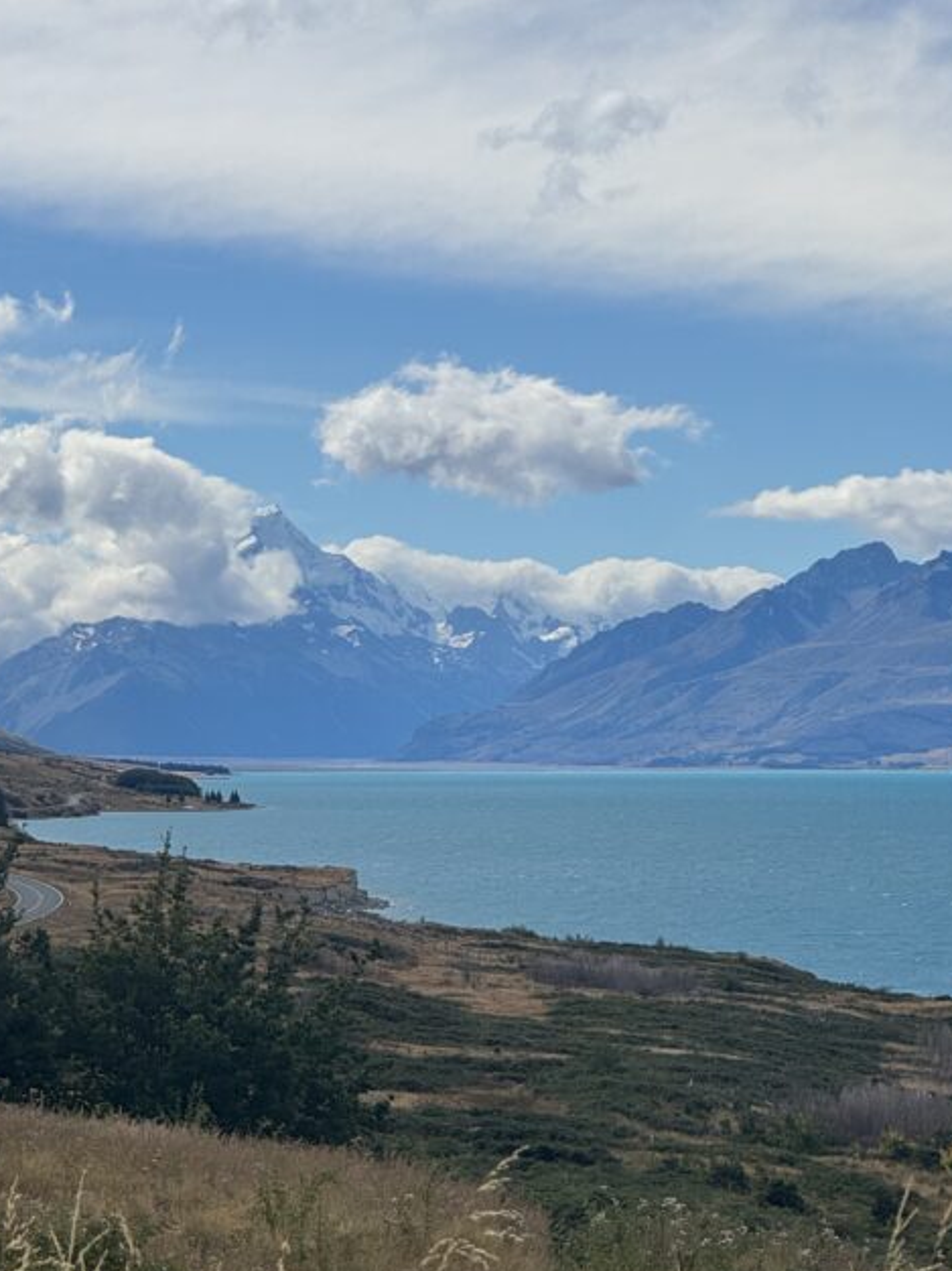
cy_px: 745
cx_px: 428
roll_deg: +0.2
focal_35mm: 126
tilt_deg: +0.8
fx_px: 4623
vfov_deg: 15.6
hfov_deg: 11.8
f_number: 2.8
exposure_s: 1/2481
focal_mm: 9
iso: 32
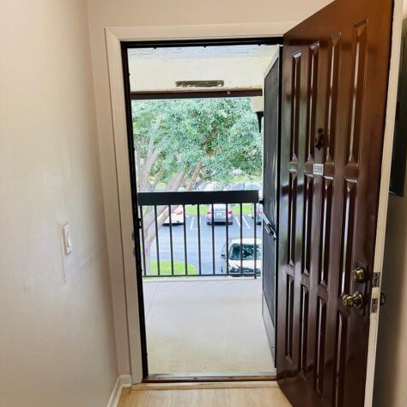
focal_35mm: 31
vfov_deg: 52.2
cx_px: 205
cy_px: 245
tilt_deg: -13.7
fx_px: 412
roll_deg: +1.4
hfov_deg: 52.5
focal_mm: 5.1
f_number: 1.6
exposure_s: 1/120
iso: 64
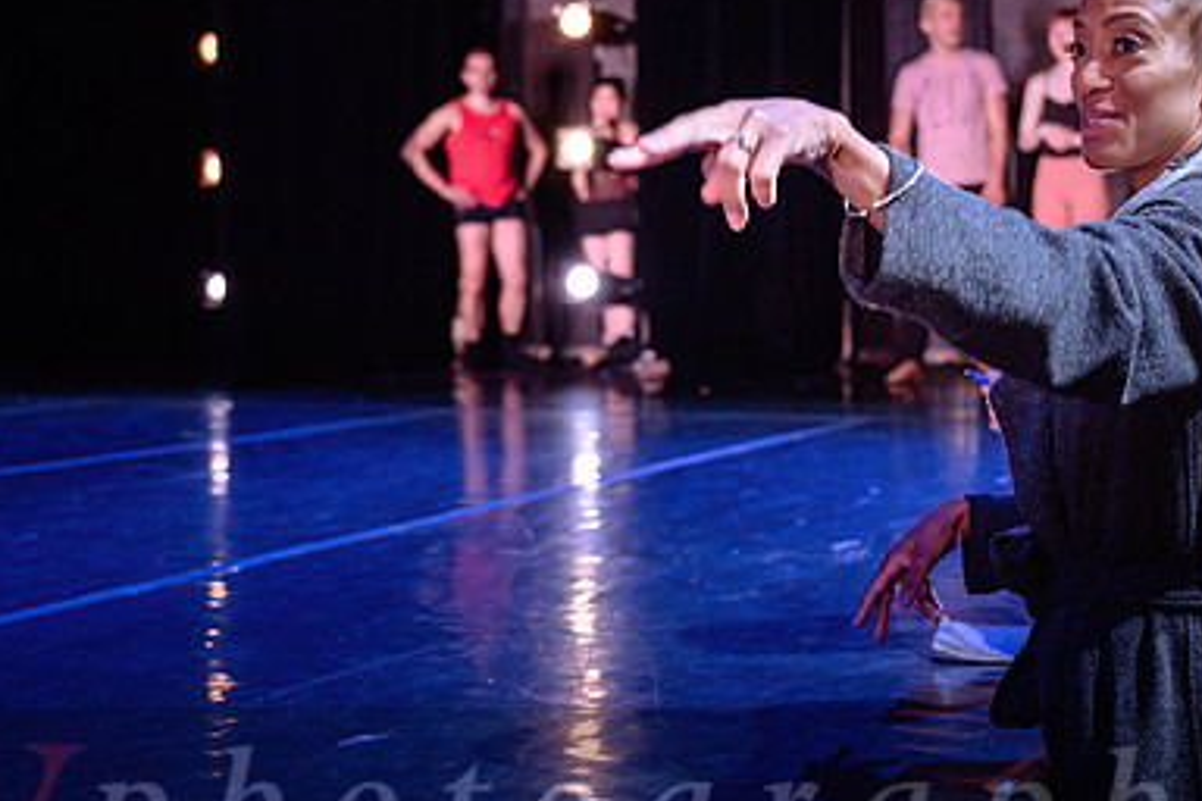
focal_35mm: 55
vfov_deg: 24.5
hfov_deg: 35.8
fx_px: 1836
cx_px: 821
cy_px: 266
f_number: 2.8
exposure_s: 1/125
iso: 1000
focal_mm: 30.5
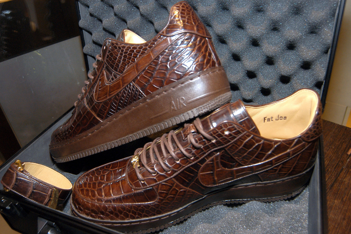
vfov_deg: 25.3
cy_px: 117
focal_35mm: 54
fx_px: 522
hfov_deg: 37.2
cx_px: 173
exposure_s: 1/25
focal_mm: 35
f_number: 5.6
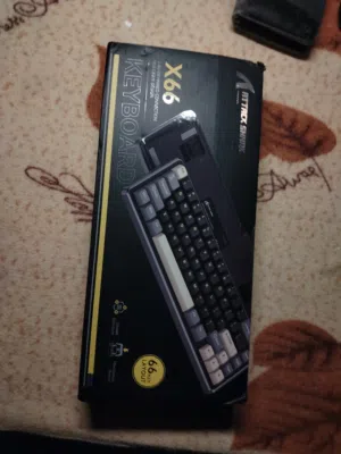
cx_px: 170
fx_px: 315
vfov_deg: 71.6
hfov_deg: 56.8
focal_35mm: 24
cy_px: 227
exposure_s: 1/20
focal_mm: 5.25
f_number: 1.75
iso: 1622
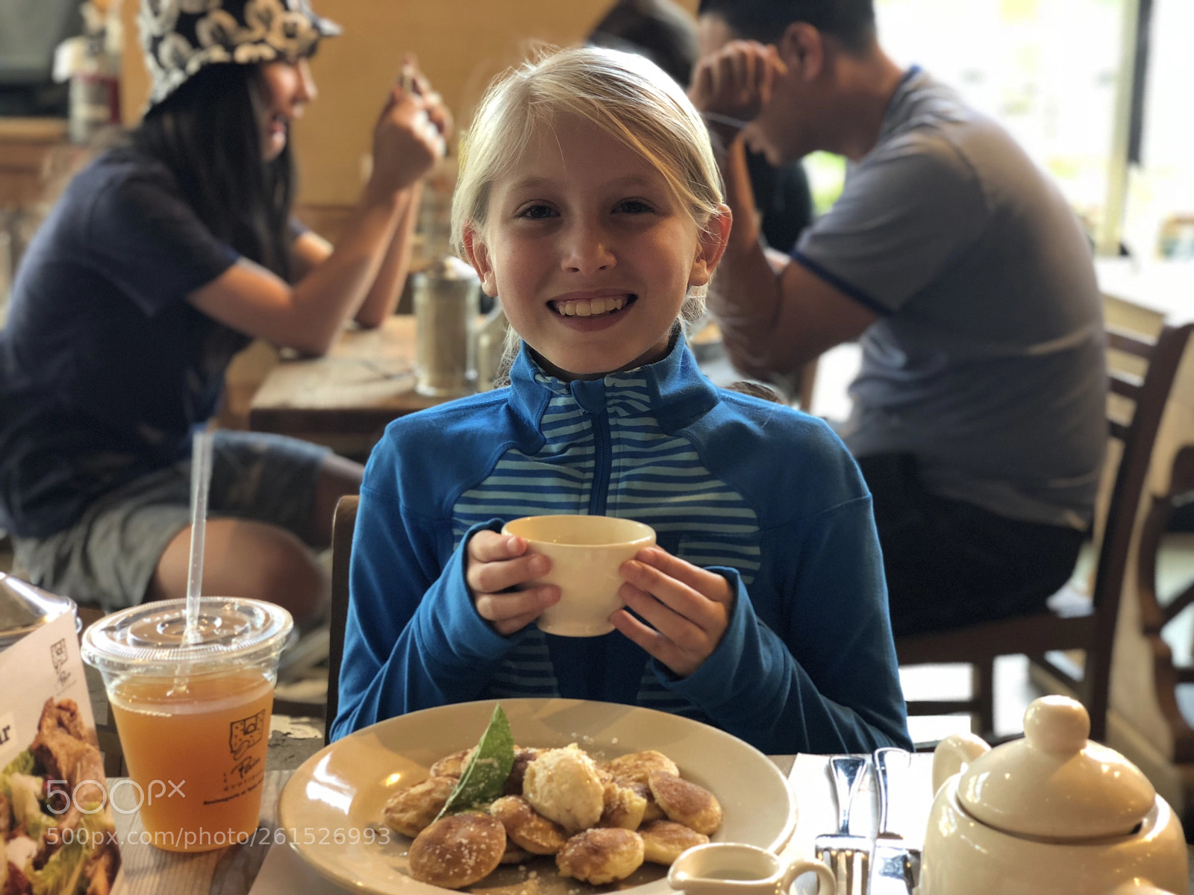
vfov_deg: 28.0
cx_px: 597
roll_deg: +0.1
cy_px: 448
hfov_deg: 36.8
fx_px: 1794
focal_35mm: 52
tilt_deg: -11.4
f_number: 2.4
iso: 80
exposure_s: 1/40
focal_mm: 6
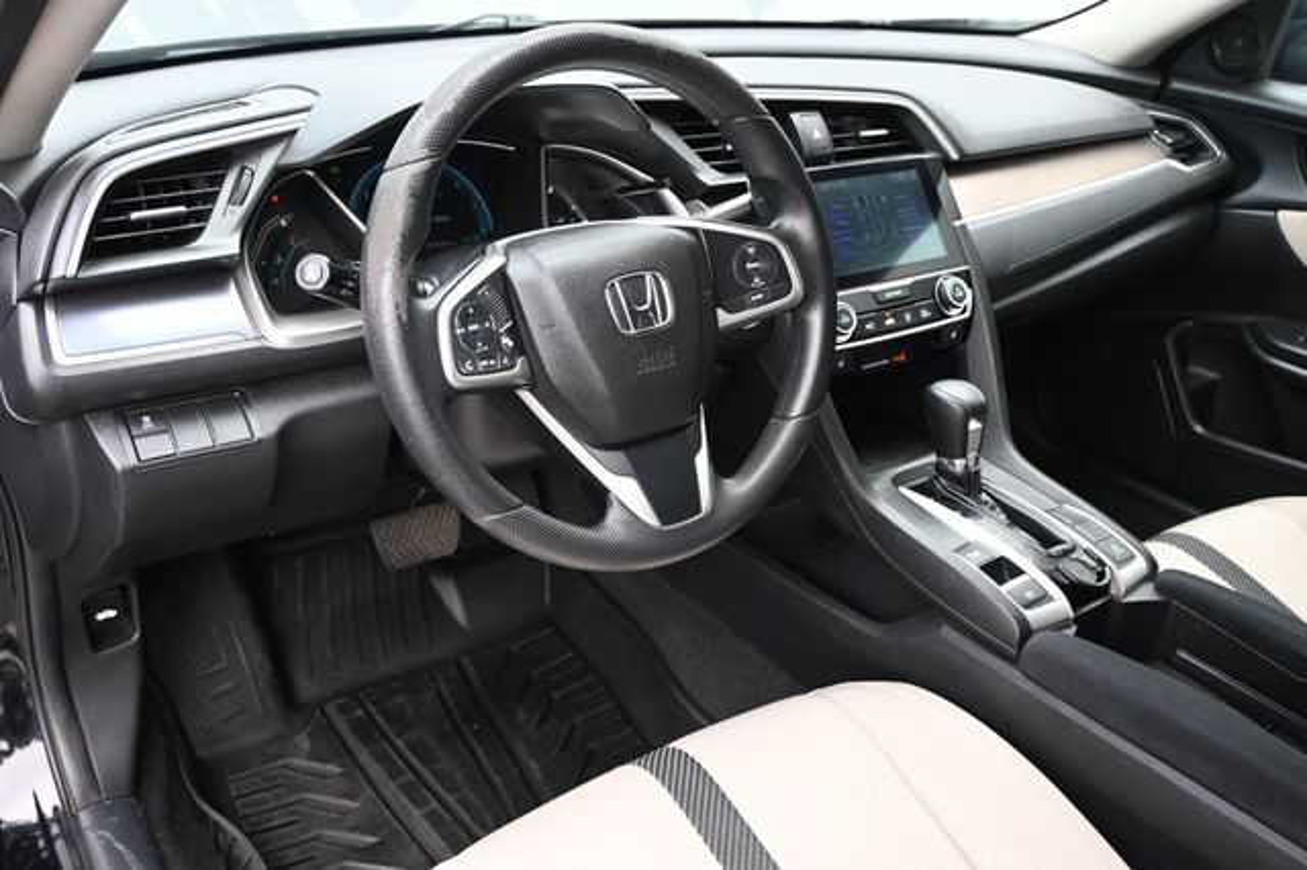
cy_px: 435
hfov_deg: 60.7
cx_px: 654
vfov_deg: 42.6
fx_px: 1116
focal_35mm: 31
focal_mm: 20.5
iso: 400
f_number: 3.8
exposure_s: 1/125
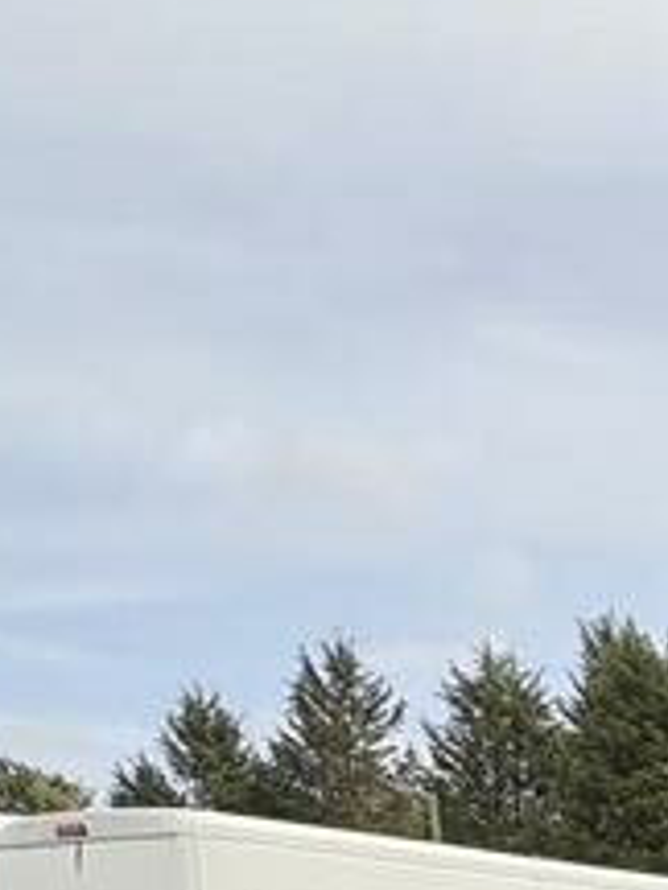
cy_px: 1582
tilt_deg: -18.9
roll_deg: -4.8
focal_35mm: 58
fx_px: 1492
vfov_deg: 21.8
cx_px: 936
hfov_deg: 21.9
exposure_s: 1/260
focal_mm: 2.22
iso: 64
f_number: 2.2
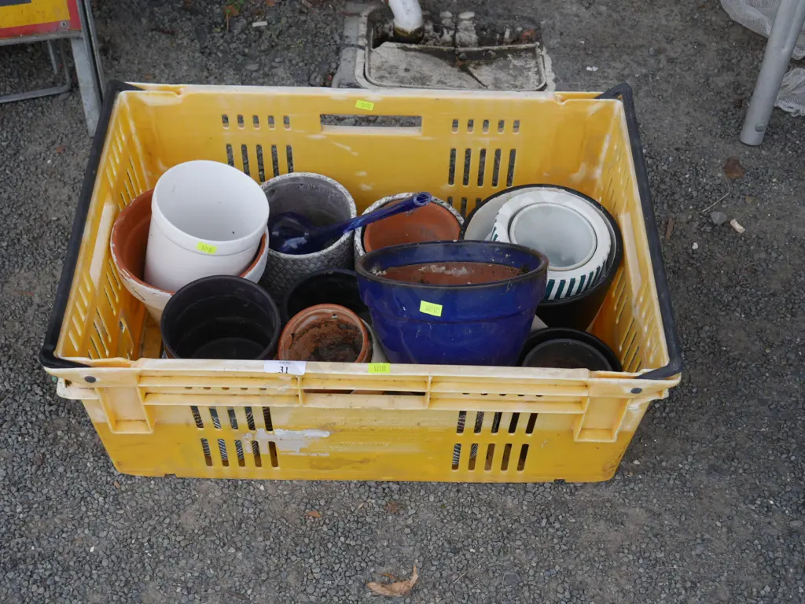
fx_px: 1116
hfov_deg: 39.7
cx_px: 402
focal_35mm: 48
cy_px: 302
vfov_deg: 30.3
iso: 200
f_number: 5.2
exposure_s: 1/100
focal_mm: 24
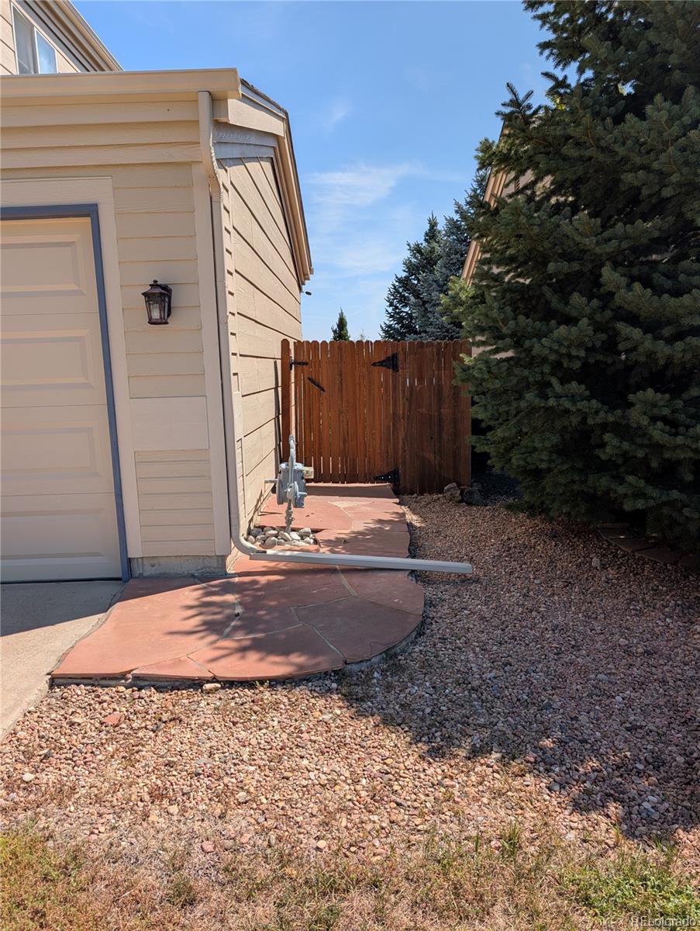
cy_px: 466
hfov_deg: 56.9
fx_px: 646
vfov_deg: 71.5
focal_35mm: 24
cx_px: 350
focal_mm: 6.9
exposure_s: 1/986
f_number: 1.68
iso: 24
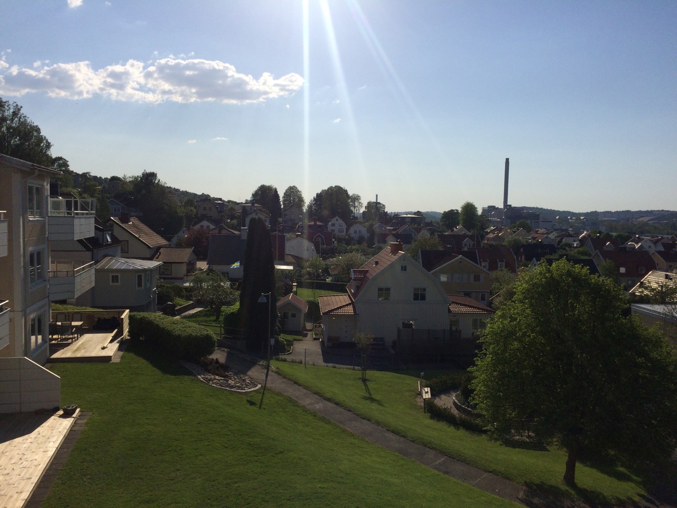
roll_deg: -1.0
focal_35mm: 29
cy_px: 254
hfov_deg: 61.7
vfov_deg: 48.2
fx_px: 567
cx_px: 338
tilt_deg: -6.9
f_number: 2.2
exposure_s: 1/10309
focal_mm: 4.15
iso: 40
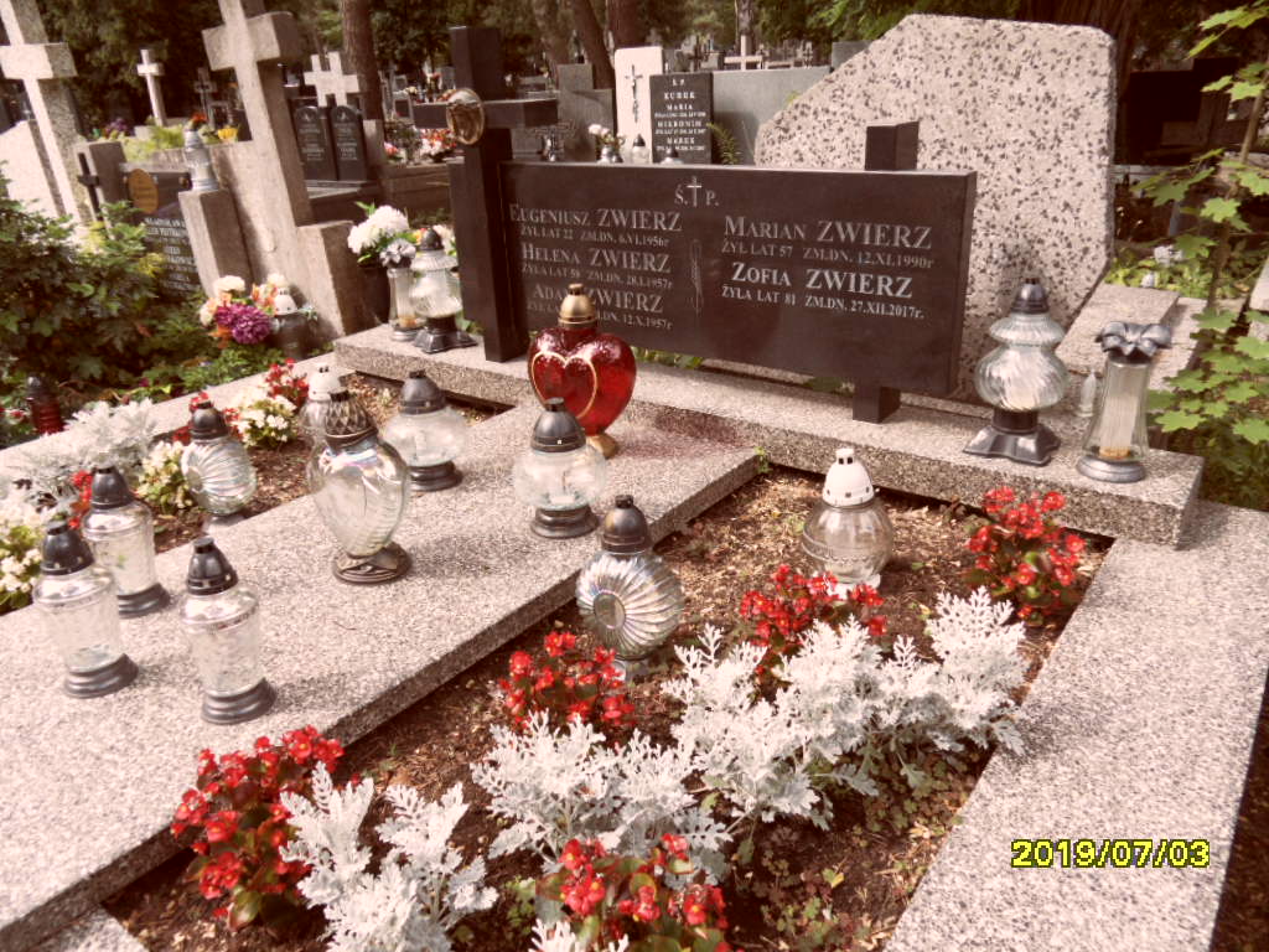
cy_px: 476
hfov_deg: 71.6
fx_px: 880
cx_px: 634
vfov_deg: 56.8
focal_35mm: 24
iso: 80
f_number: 3.2
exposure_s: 1/180
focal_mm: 3.9
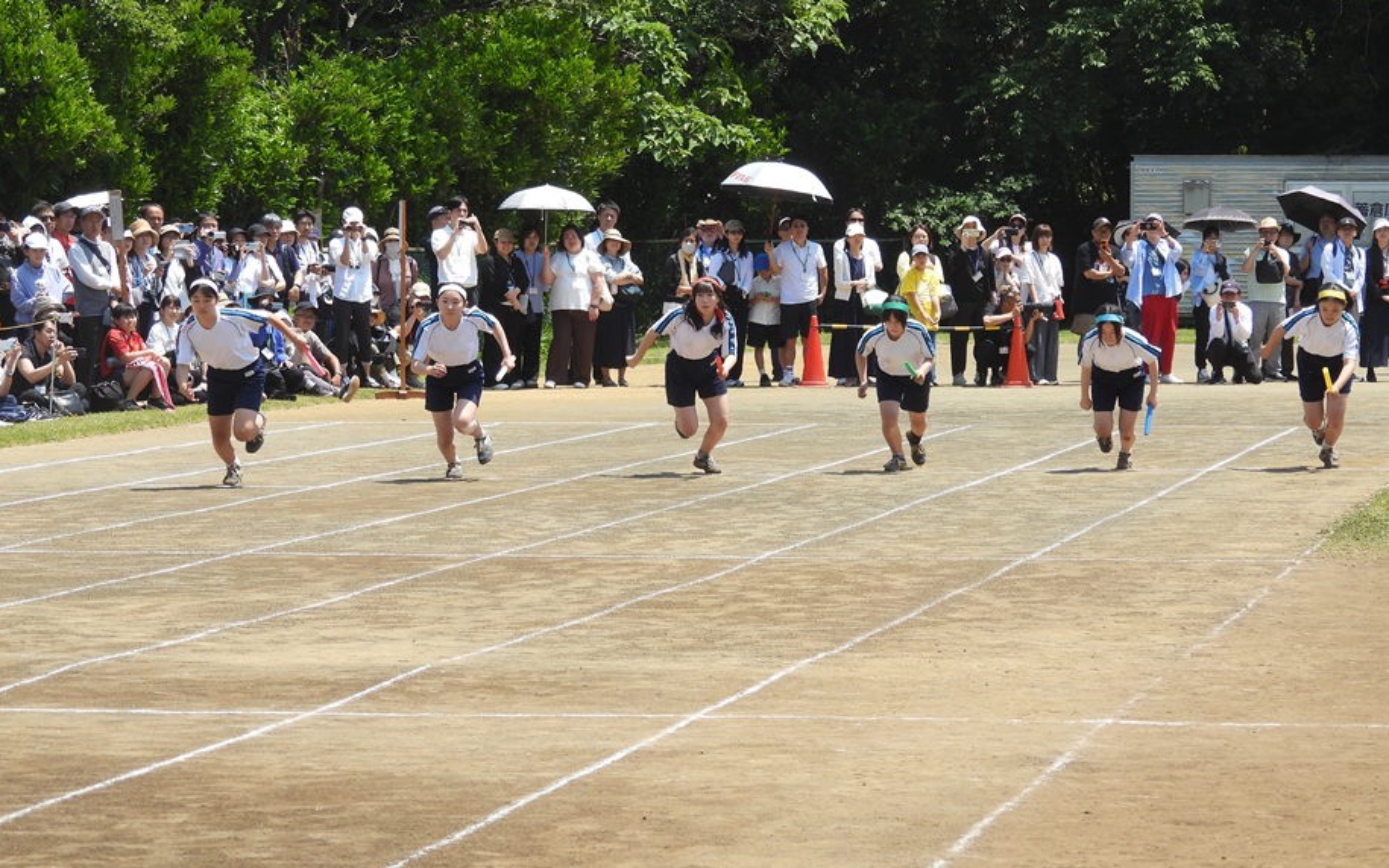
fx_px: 6057
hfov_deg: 13.1
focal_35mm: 160
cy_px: 363
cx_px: 696
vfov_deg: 8.2
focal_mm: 26.8
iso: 100
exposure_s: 1/500
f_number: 4.5
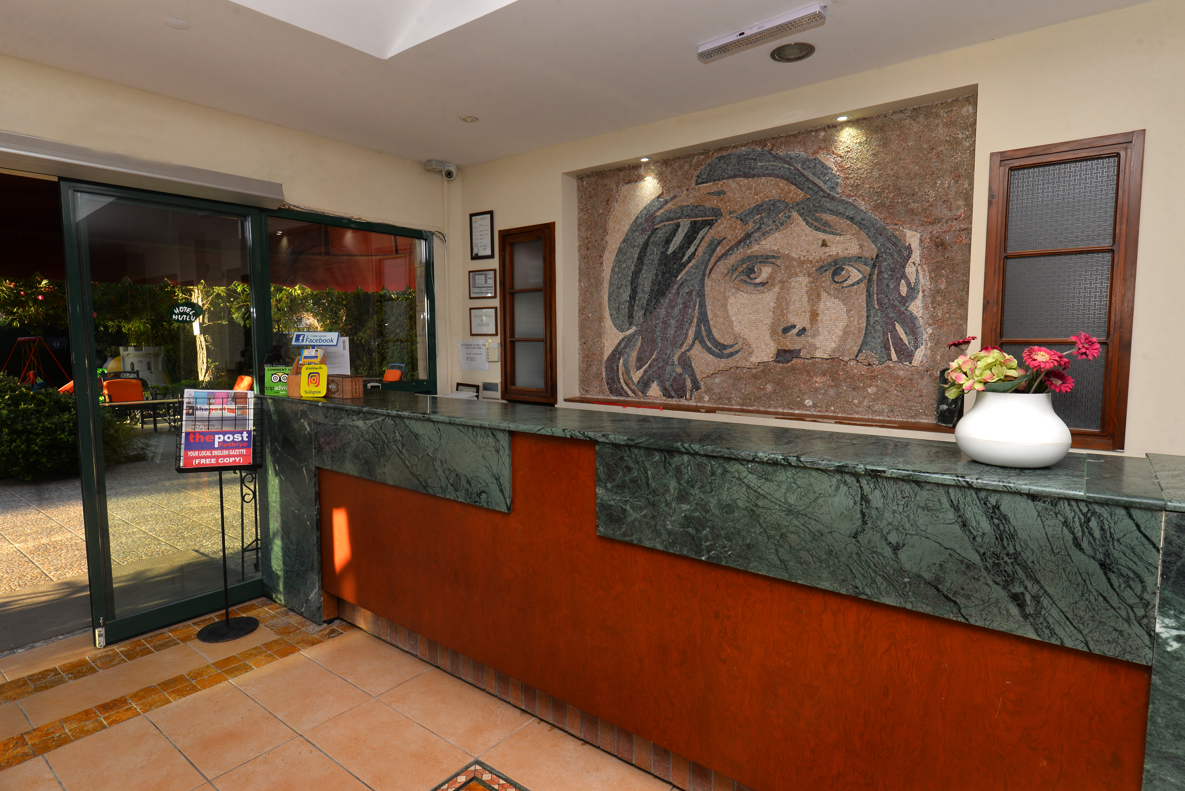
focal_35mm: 19
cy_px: 396
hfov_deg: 86.9
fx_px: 626
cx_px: 592
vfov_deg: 64.6
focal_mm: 19
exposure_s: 1/100
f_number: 10
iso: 320
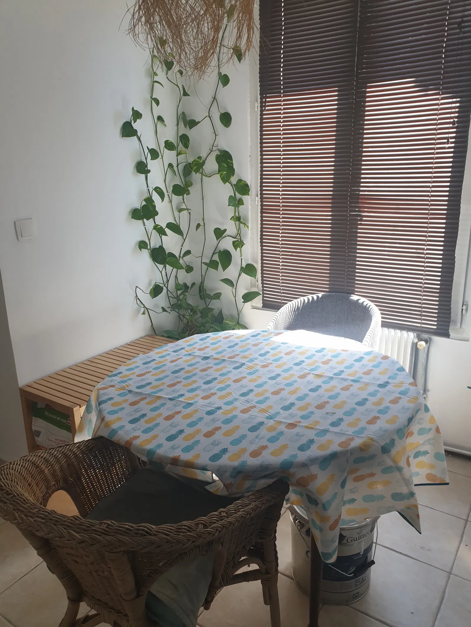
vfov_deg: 67.3
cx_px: 236
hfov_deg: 53.1
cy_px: 314
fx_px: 472
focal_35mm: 26
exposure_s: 1/50
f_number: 2.4
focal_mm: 4.3
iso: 50
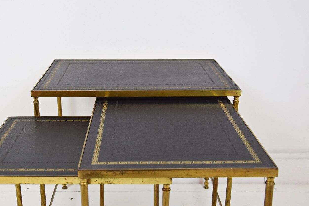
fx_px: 429
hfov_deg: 39.5
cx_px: 126
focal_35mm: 50
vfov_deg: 27.0
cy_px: 95
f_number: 5
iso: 400
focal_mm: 26
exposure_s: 1/100
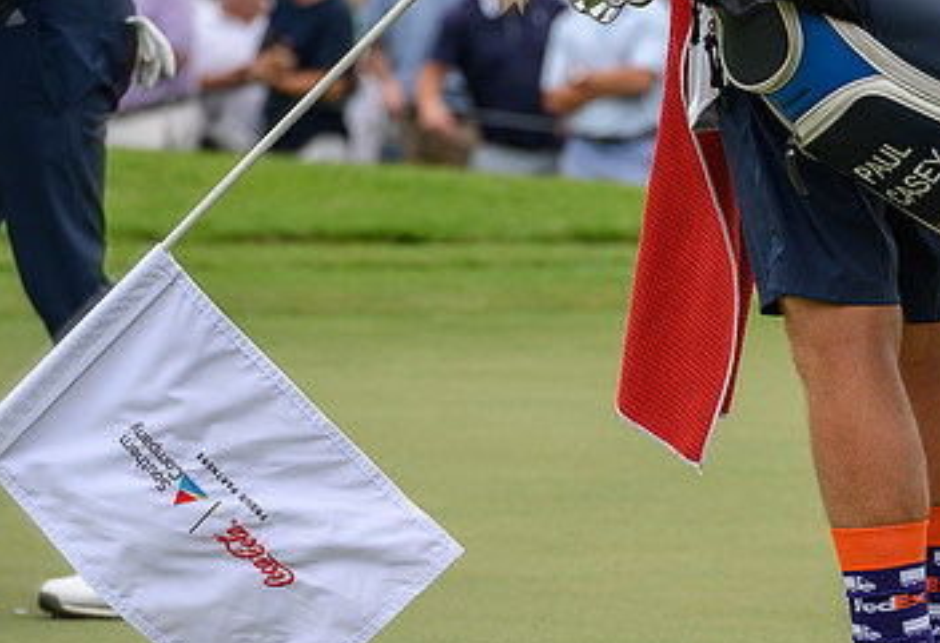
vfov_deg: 3.5
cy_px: 475
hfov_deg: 5.1
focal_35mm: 400
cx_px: 855
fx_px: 10531
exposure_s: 1/250
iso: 200
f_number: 6.3
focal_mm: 200
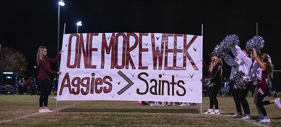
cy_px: 82
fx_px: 591
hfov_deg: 26.7
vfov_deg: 12.2
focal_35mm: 83
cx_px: 140
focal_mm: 70
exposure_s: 1/1000
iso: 12800
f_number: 3.2
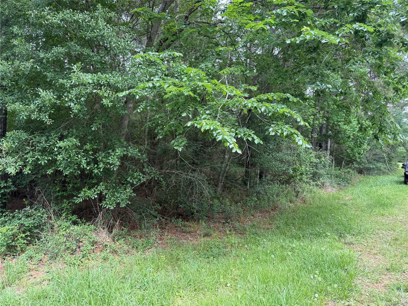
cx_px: 204
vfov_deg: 56.8
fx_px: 283
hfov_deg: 71.6
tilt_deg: +0.8
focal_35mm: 24
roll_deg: -0.4
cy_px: 153
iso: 80
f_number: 1.78
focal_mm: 6.76
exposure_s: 1/397
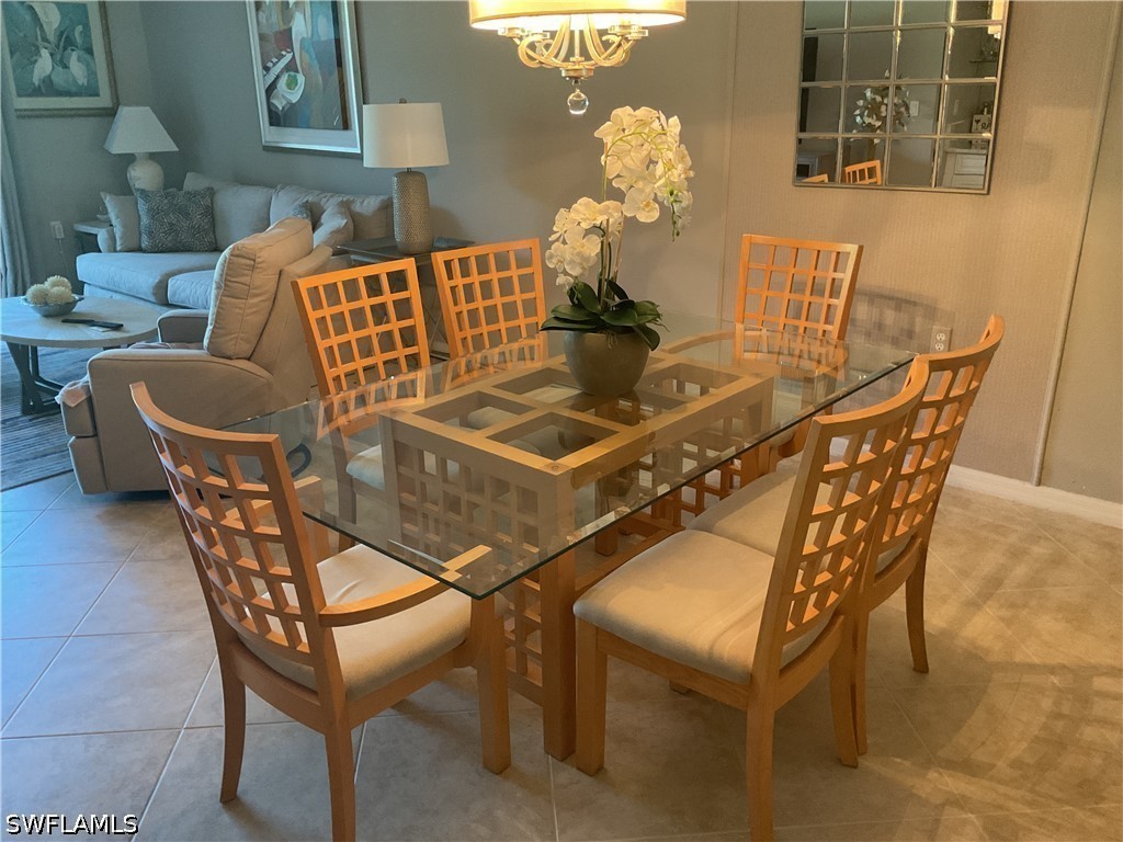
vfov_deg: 48.2
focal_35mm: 29
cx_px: 562
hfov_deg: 61.7
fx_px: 941
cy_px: 421
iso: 250
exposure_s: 1/60
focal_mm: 3
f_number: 1.8
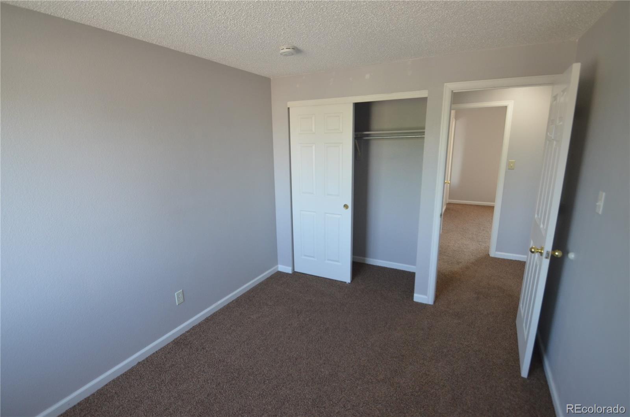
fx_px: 288
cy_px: 208
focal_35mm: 16
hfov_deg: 95.1
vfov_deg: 71.8
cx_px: 315
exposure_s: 1/125
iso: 800
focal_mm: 11
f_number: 3.5
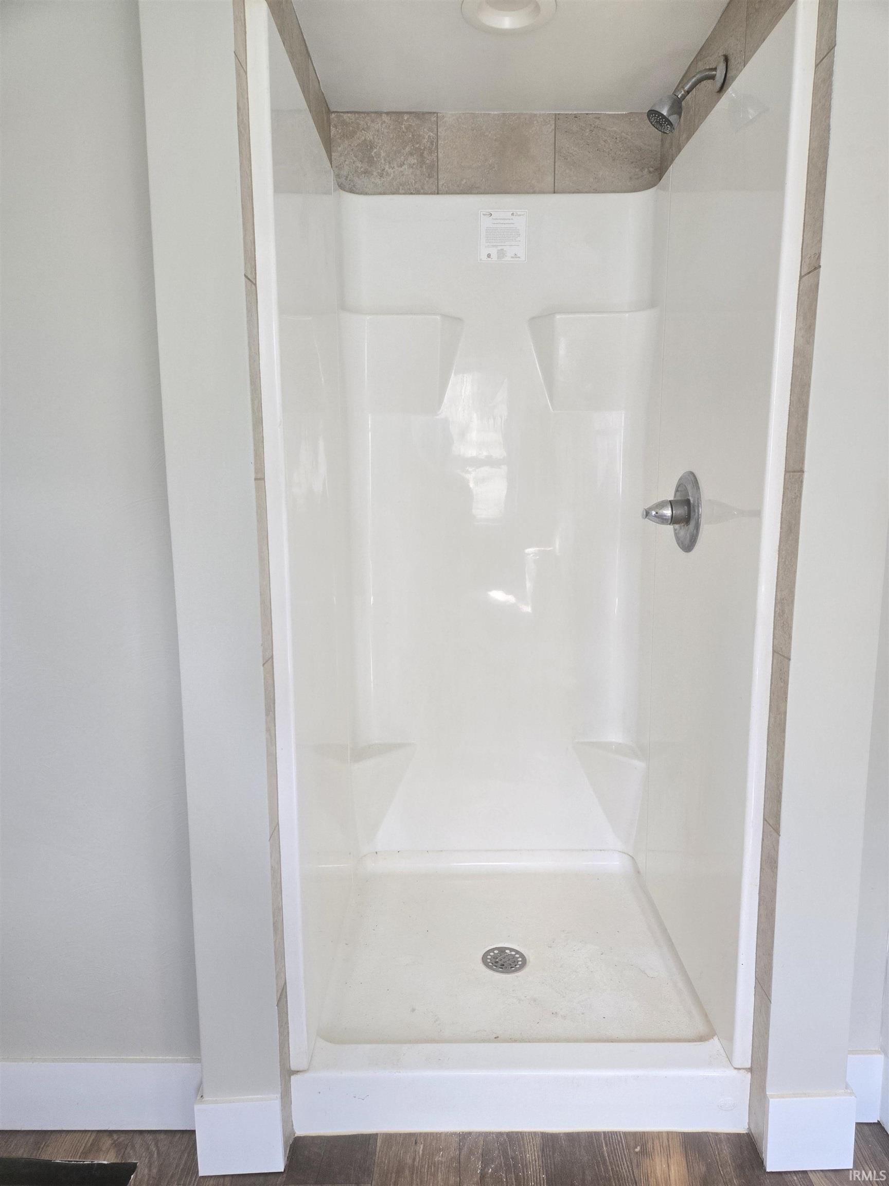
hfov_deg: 58.9
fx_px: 788
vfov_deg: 73.9
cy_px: 593
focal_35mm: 23
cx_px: 444
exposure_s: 1/120
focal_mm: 5.4
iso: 250
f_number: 1.8
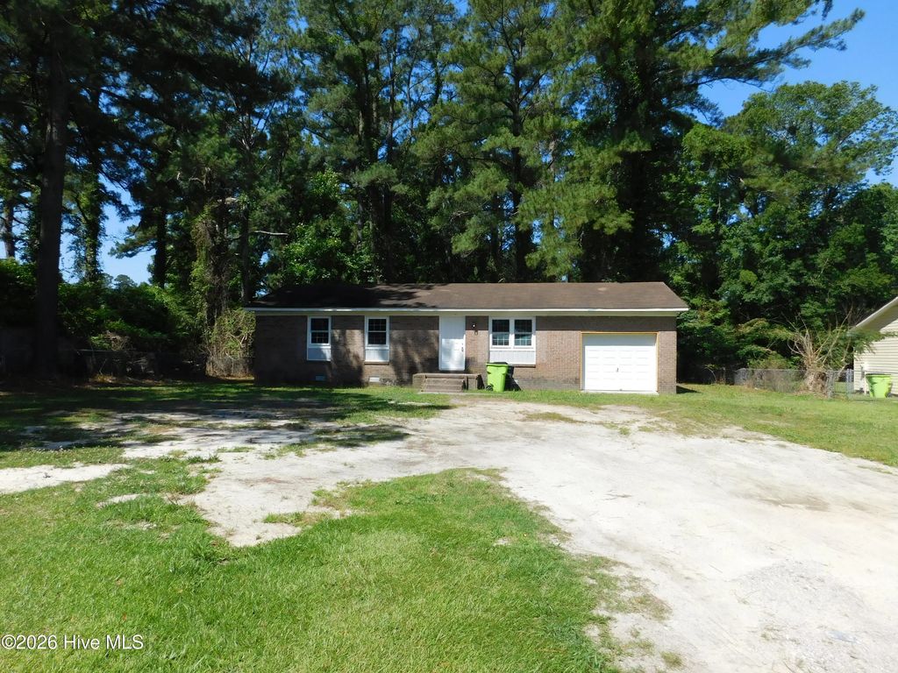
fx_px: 597
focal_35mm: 23
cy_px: 336
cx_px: 449
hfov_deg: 73.9
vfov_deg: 58.9
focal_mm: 4
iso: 125
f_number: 6
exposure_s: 1/400
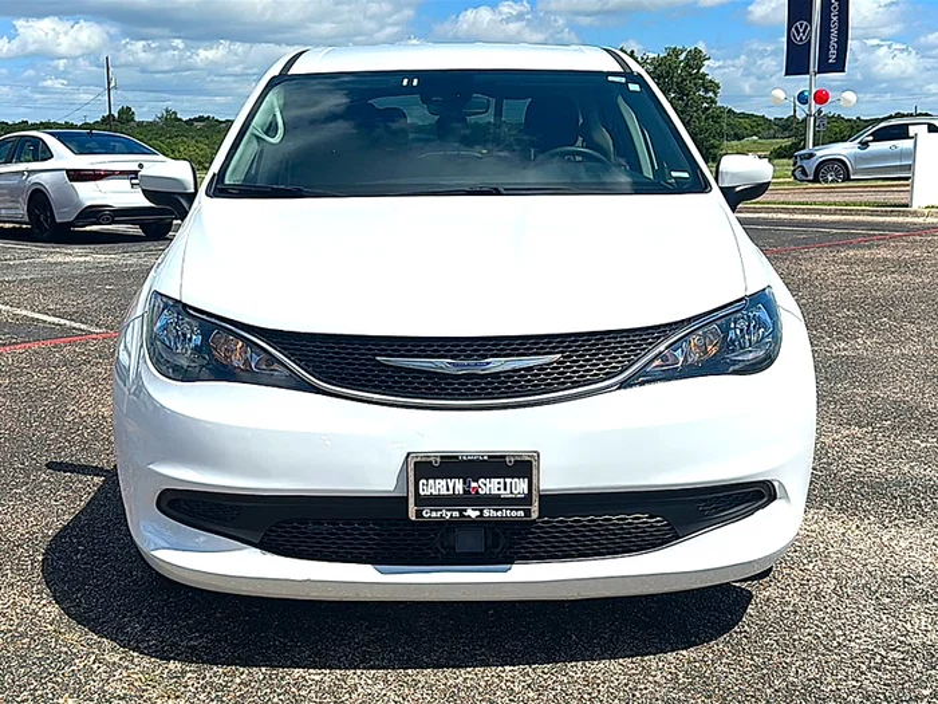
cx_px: 469
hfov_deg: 49.0
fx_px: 1030
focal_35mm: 38
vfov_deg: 37.7
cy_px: 352
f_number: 1.78
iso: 64
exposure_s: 1/10989
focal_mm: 6.86
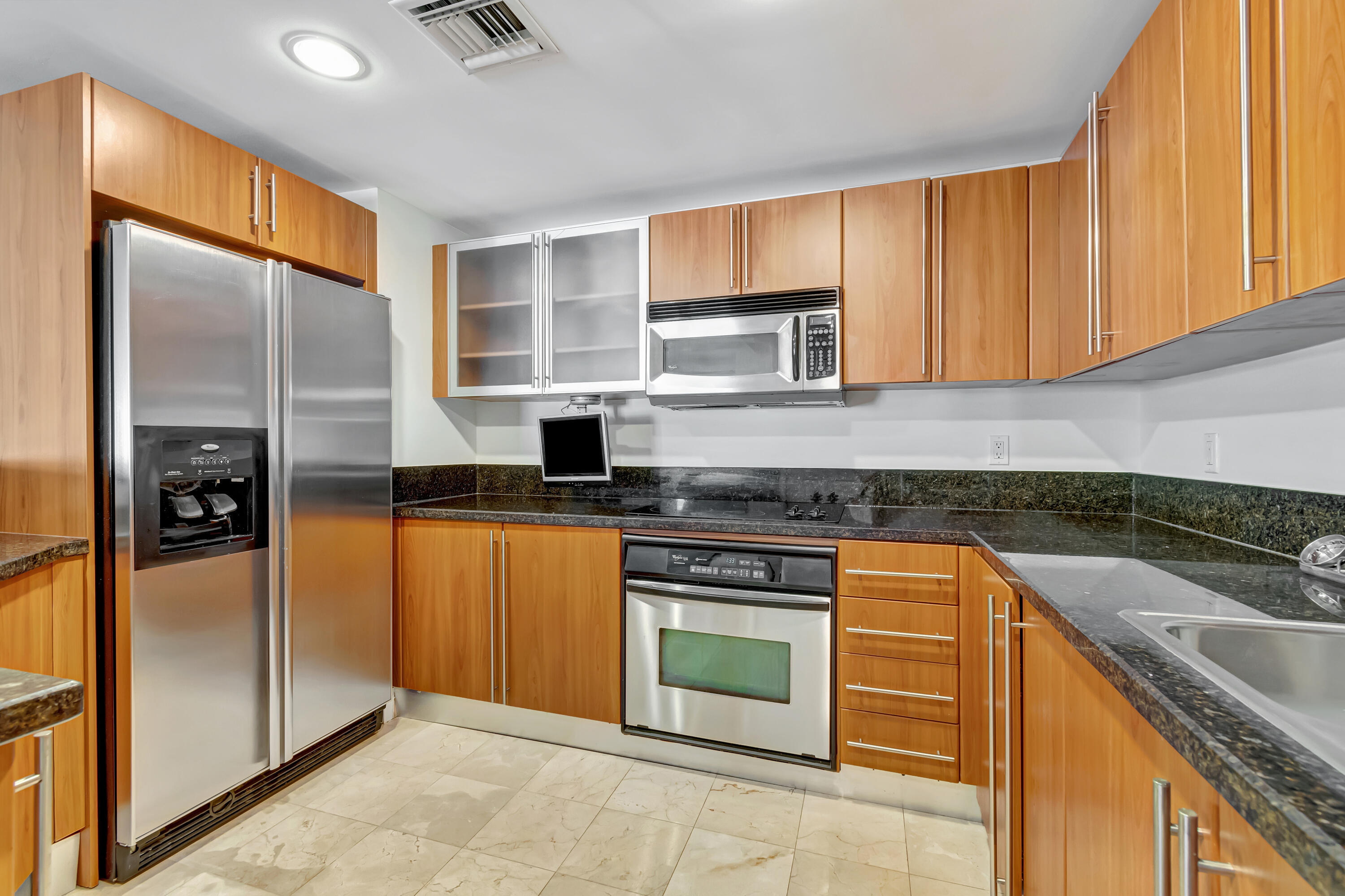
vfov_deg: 77.3
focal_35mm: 15
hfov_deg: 100.4
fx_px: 560
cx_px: 672
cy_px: 448
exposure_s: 1/3.33
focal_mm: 10
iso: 1000
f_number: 8
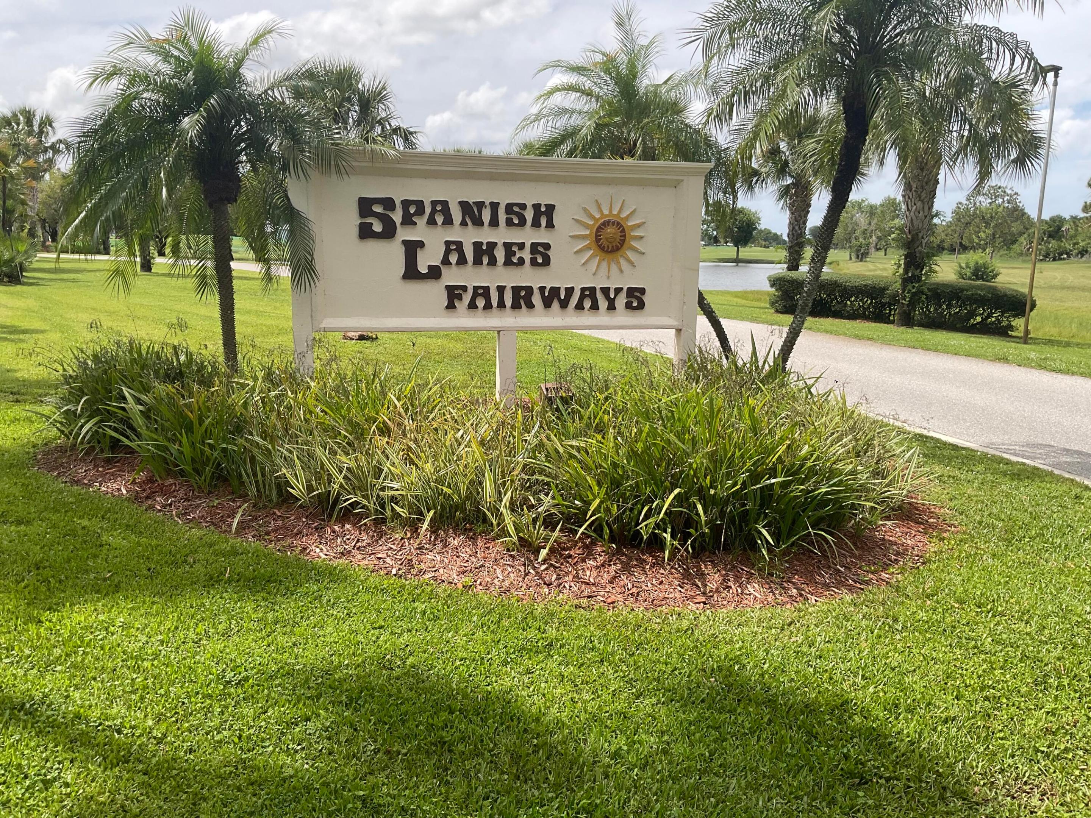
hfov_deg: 61.7
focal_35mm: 29
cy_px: 409
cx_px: 546
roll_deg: -1.4
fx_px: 914
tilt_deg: -11.0
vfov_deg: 48.2
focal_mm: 3
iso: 16
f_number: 1.8
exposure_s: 1/1342
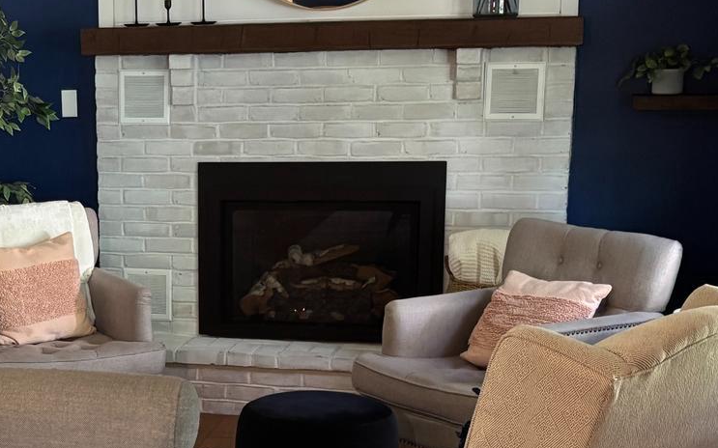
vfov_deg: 16.9
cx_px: 104
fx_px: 1487
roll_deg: +2.7
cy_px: 392
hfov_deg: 26.4
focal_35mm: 76
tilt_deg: -13.4
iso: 400
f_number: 1.6
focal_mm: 5.96
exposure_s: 1/60
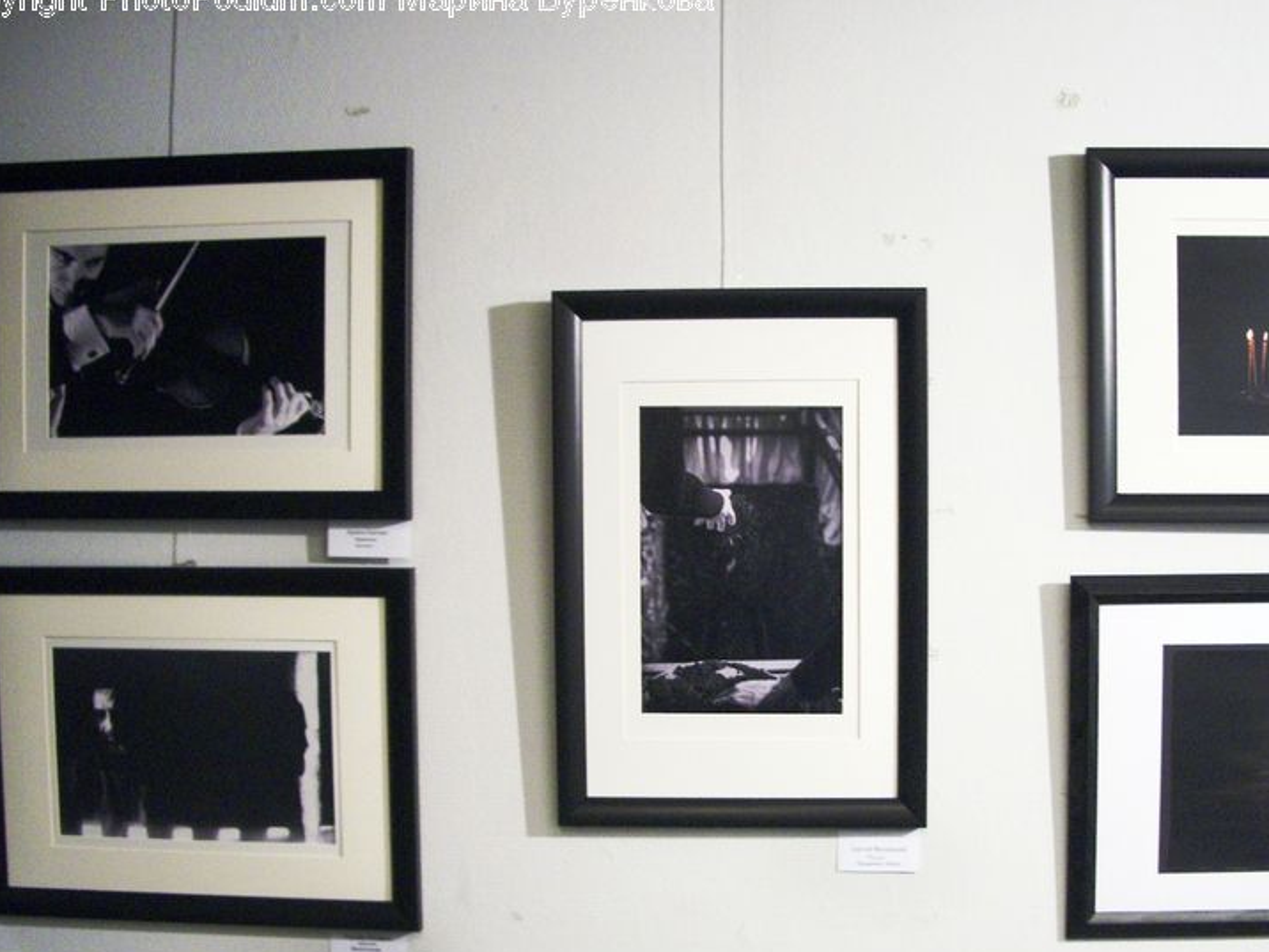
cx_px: 734
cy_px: 554
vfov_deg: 32.8
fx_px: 1613
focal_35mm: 44
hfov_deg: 42.8
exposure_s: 1/40
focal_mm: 5.8
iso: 160
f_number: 2.6
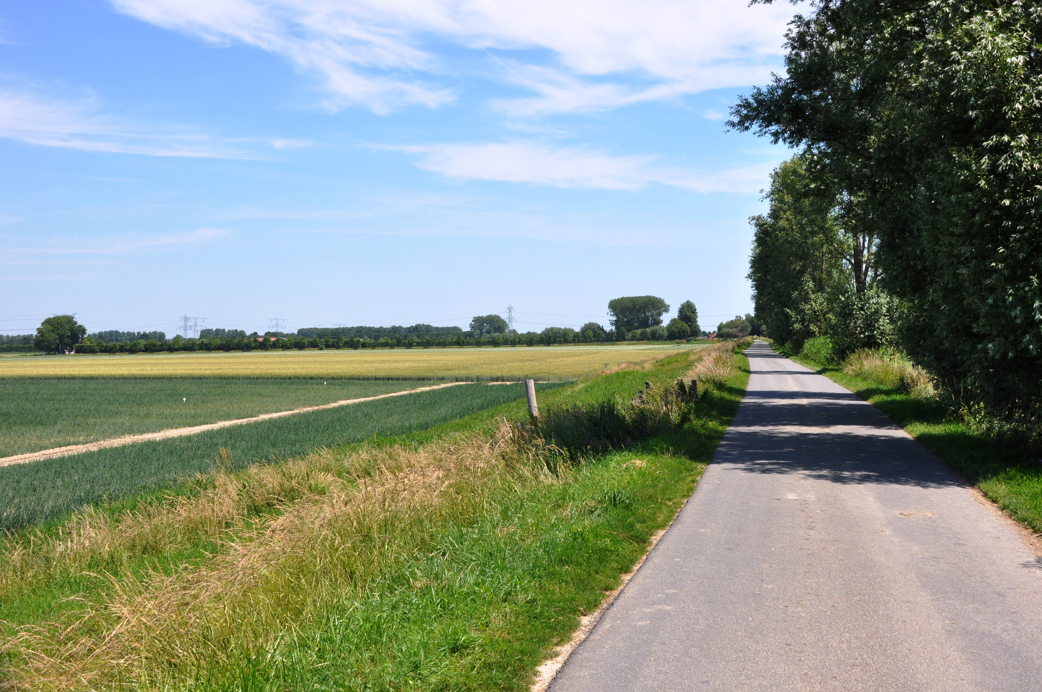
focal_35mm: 39
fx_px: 1127
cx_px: 521
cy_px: 346
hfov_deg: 49.6
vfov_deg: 34.1
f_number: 9
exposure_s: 1/320
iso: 200
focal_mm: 26
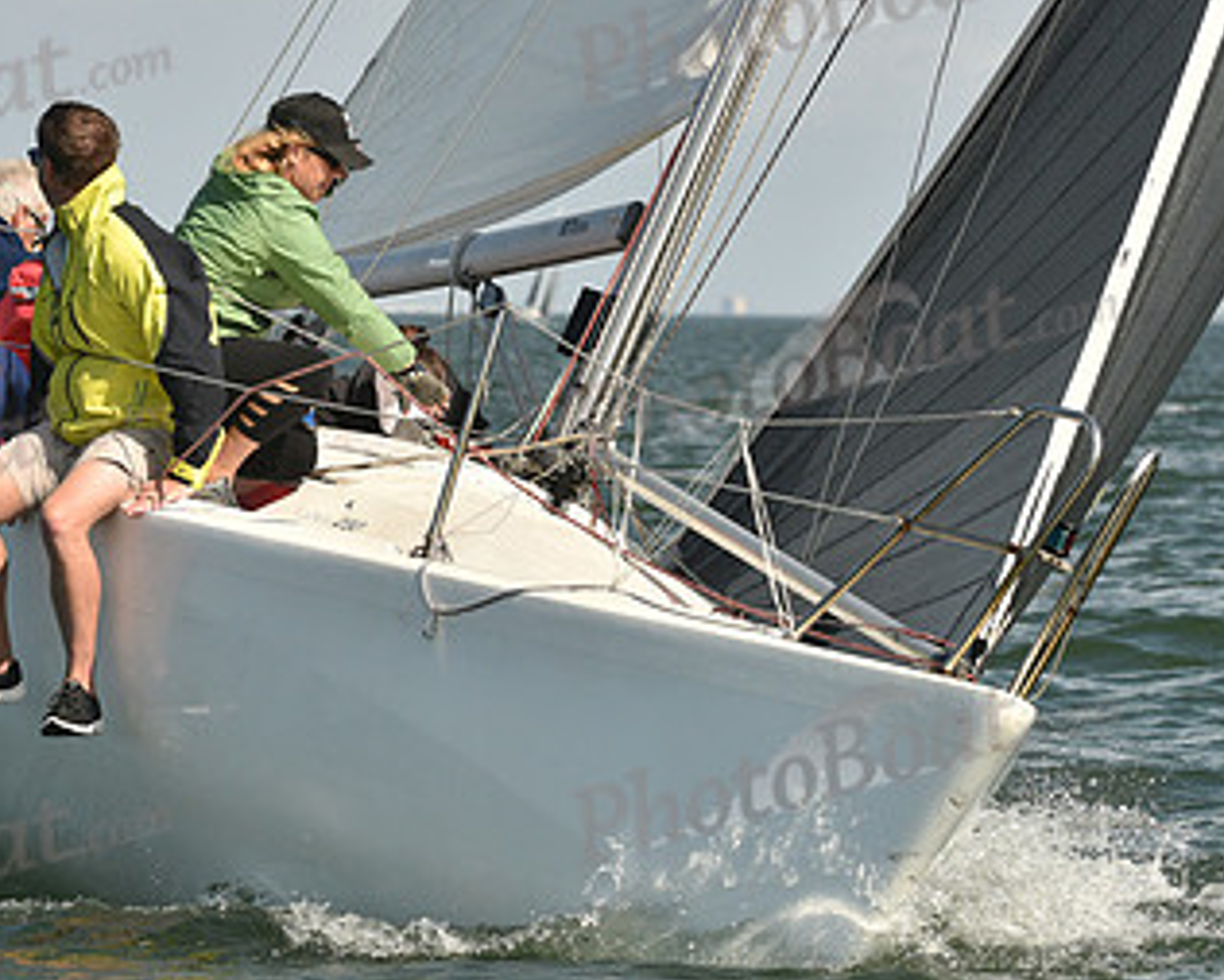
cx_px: 376
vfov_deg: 4.5
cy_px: 618
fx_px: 12502
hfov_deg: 5.6
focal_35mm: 345
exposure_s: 1/1250
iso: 400
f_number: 8
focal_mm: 200
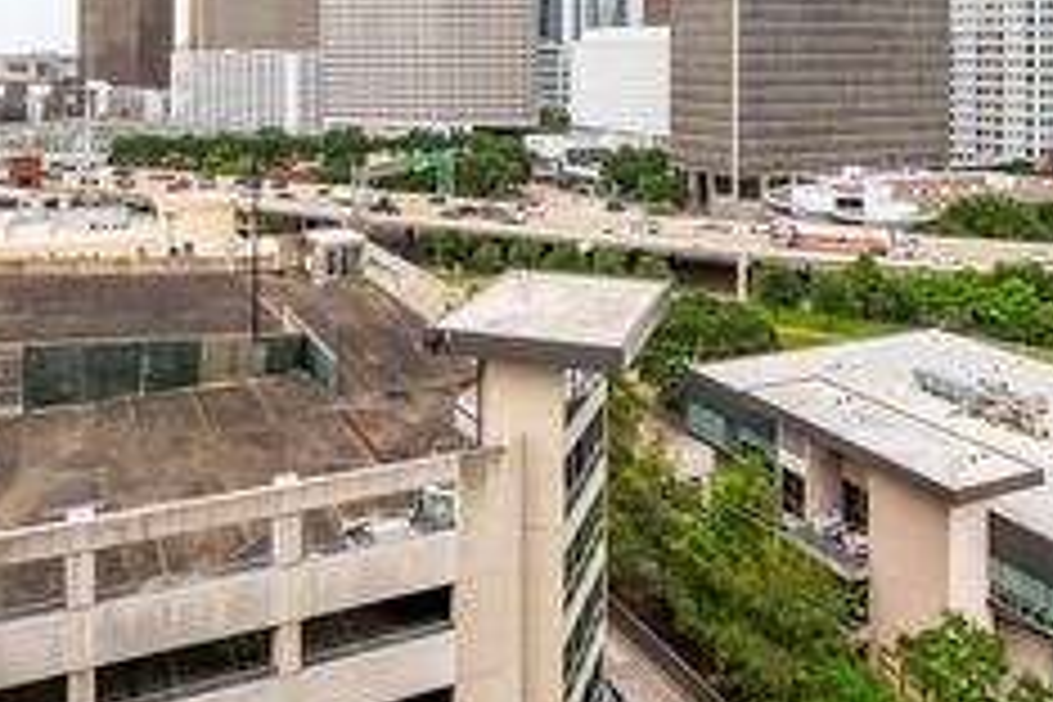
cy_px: 65
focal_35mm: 32
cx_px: 450
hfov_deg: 58.5
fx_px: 936
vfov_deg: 38.2
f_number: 11
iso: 125
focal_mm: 15
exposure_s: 1/80
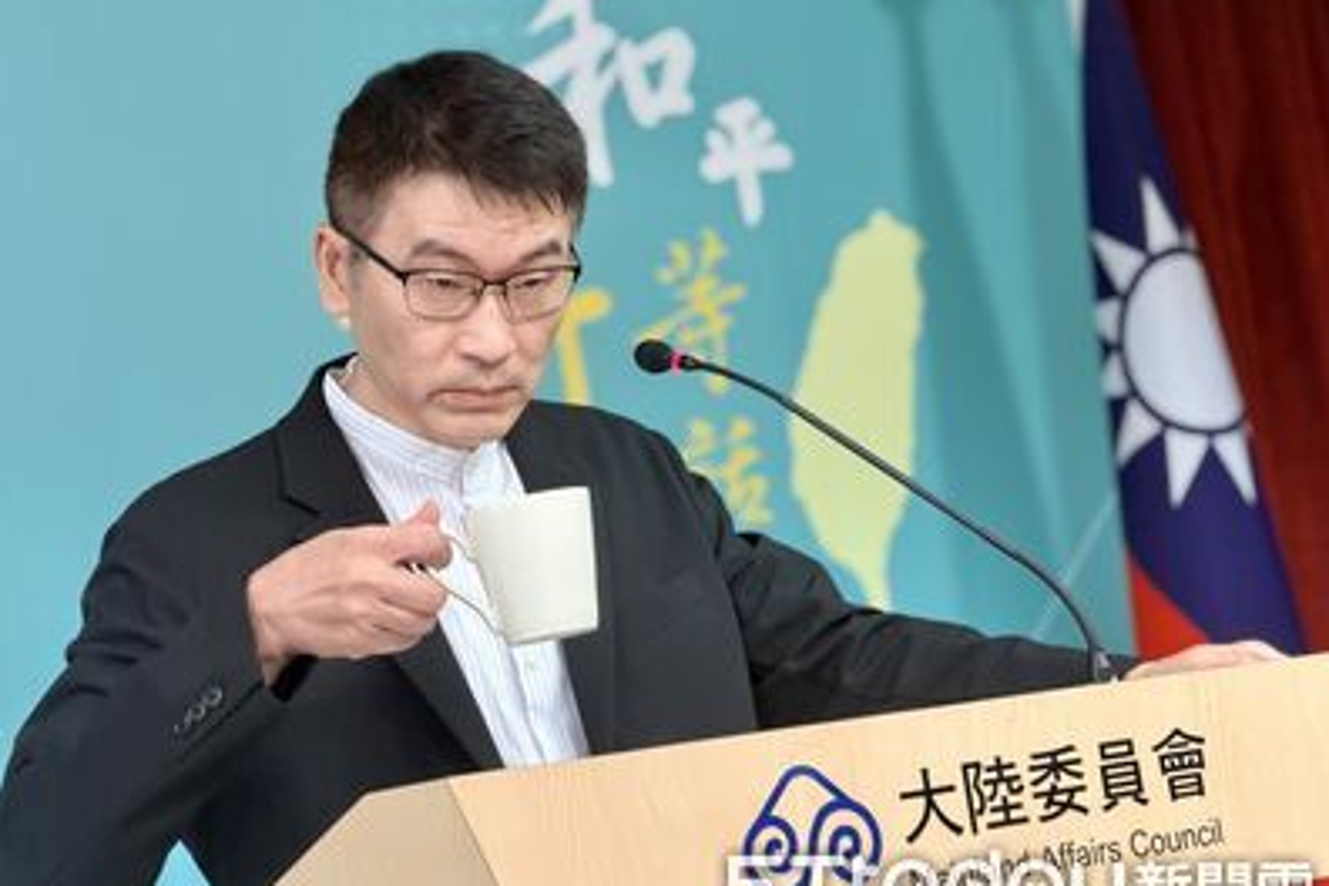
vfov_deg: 13.0
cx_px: 668
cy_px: 450
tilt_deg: +4.6
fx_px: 3876
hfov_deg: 19.5
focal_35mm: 105
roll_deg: +9.8
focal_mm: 16.89
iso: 320
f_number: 2.8
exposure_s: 1/120
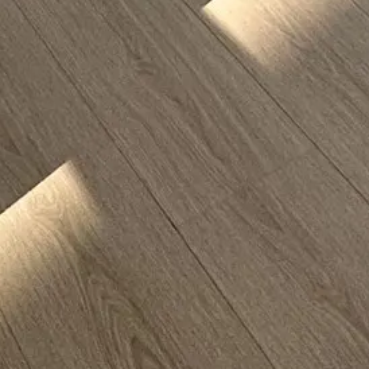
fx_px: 1254
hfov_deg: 16.3
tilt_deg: -2.8
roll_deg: -0.9
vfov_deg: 10.8
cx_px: 388
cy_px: -756
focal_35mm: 104
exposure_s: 1/120
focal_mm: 2.22
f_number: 2.2
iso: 50
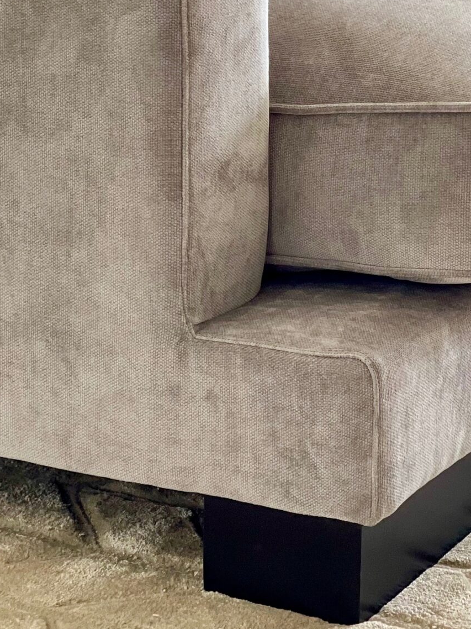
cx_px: 391
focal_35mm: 144
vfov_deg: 13.5
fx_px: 2613
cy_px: -22
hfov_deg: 10.3
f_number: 2.2
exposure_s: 1/121
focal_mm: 7.5
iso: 80
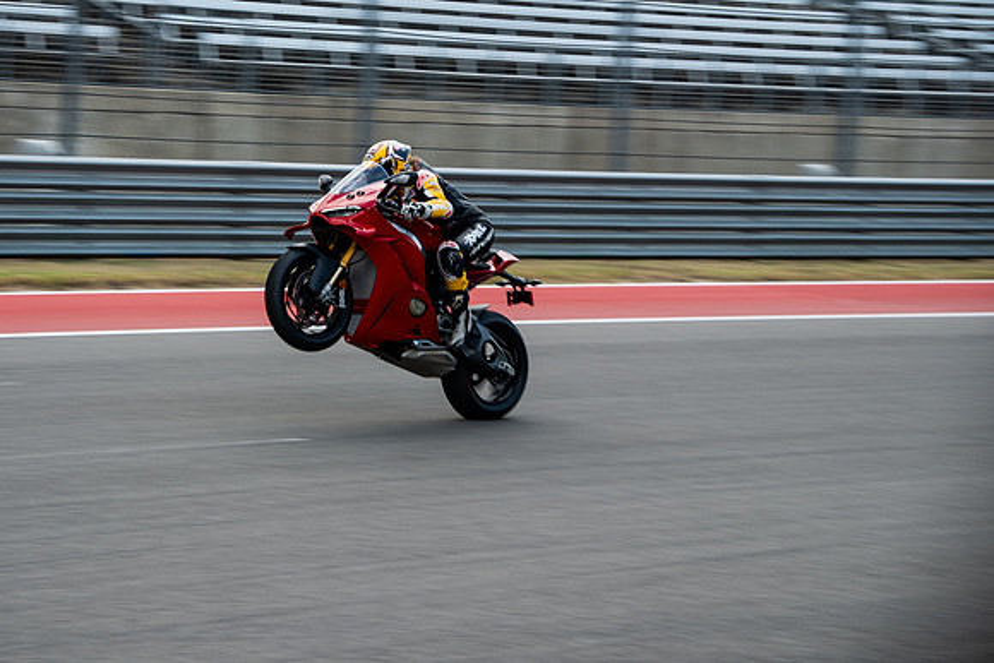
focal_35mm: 108
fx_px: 2989
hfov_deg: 18.8
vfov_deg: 12.6
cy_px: 231
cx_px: 346
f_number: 4
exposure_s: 1/320
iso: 160
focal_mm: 55
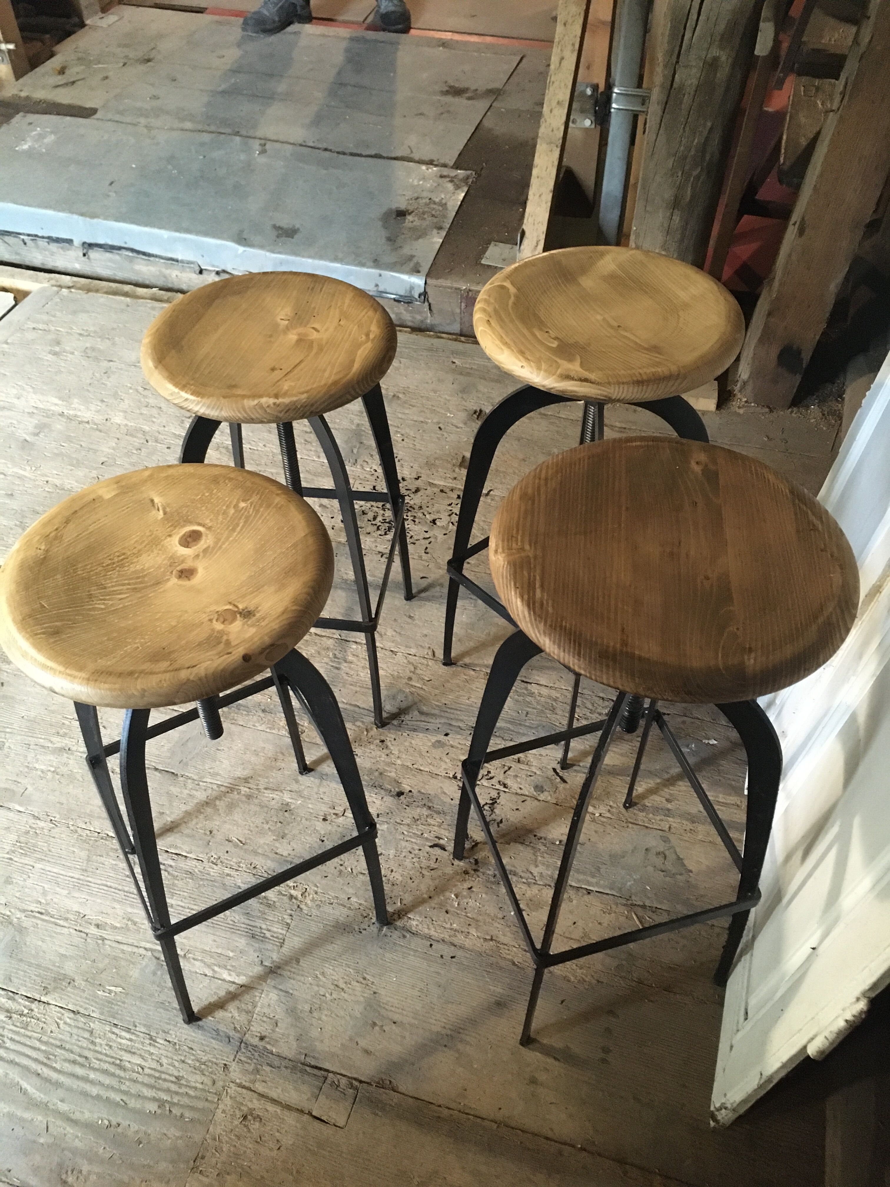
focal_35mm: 29
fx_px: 994
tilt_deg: -47.8
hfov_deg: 48.2
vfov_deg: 61.7
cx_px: 445
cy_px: 594
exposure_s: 1/17
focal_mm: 4.15
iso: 320
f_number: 2.2
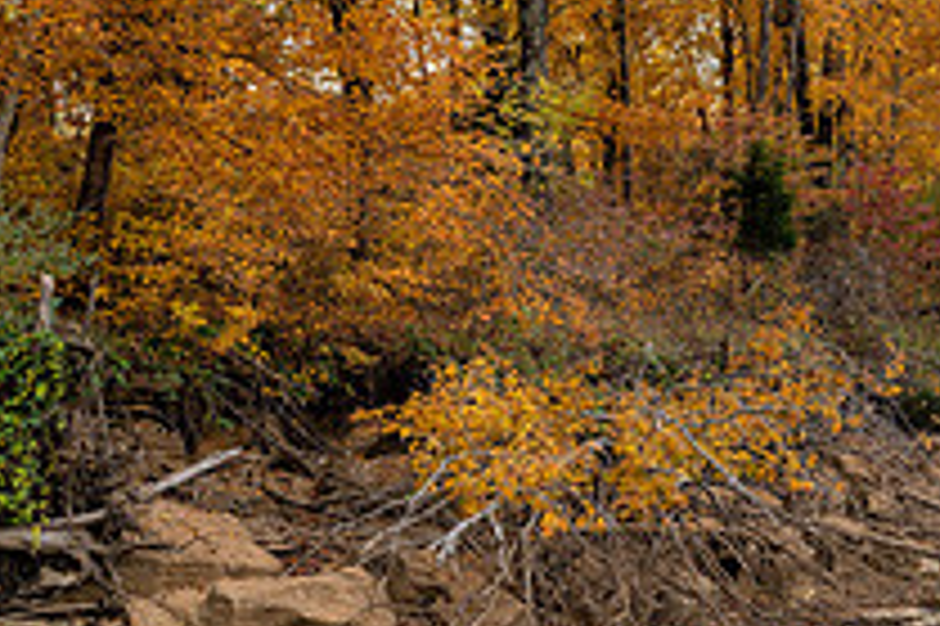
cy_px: 295
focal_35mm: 86
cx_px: 1021
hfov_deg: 22.4
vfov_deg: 15.9
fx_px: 2244
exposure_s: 1/160
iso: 110
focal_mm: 31
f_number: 8
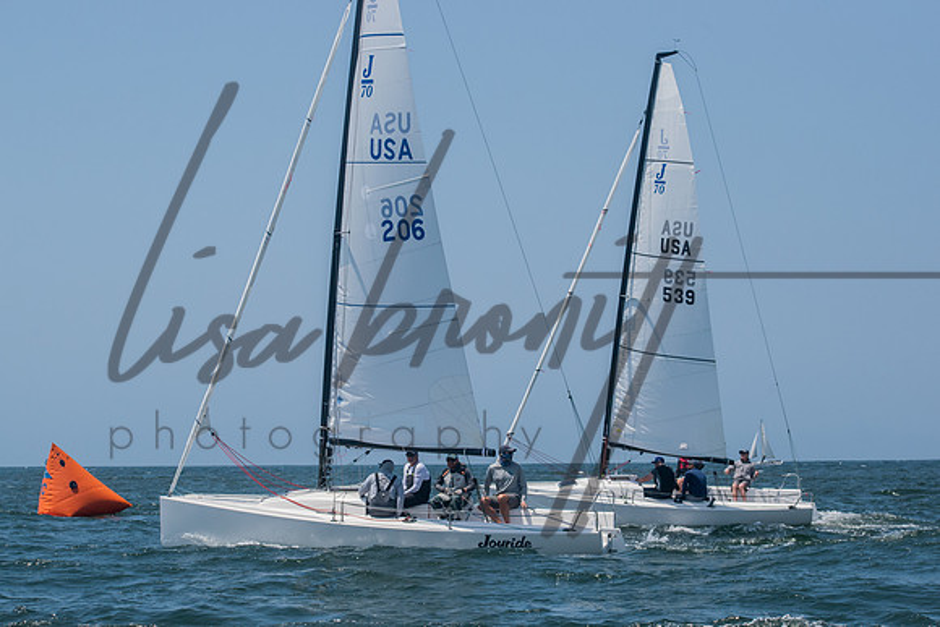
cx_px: 483
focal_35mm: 110
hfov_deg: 18.5
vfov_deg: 12.4
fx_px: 2882
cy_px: 314
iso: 400
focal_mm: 70
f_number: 8
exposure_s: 1/2000
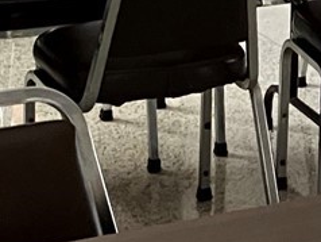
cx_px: 637
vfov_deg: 7.8
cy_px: -78
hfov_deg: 9.8
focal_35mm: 188
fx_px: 1745
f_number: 1.8
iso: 250
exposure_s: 1/60
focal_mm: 3.99
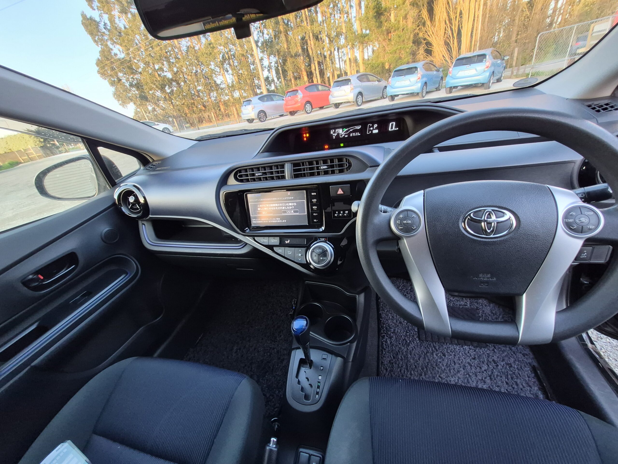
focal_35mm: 13
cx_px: 309
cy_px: 232
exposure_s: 1/68
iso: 320
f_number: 2.2
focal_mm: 1.74
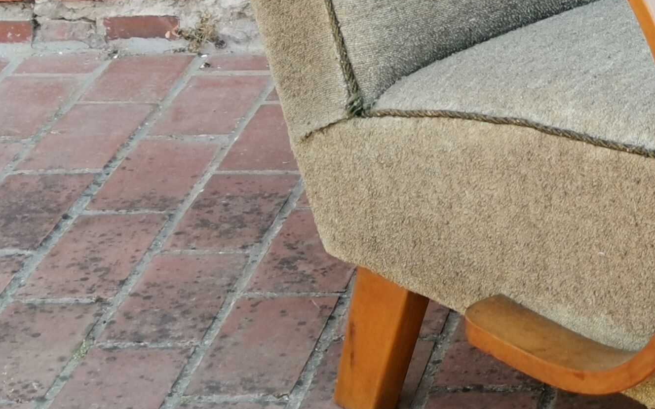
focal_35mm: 137
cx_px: 899
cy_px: 61
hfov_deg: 14.5
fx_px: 2445
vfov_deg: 9.5
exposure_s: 1/139
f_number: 1.8
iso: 50
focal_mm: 5.58
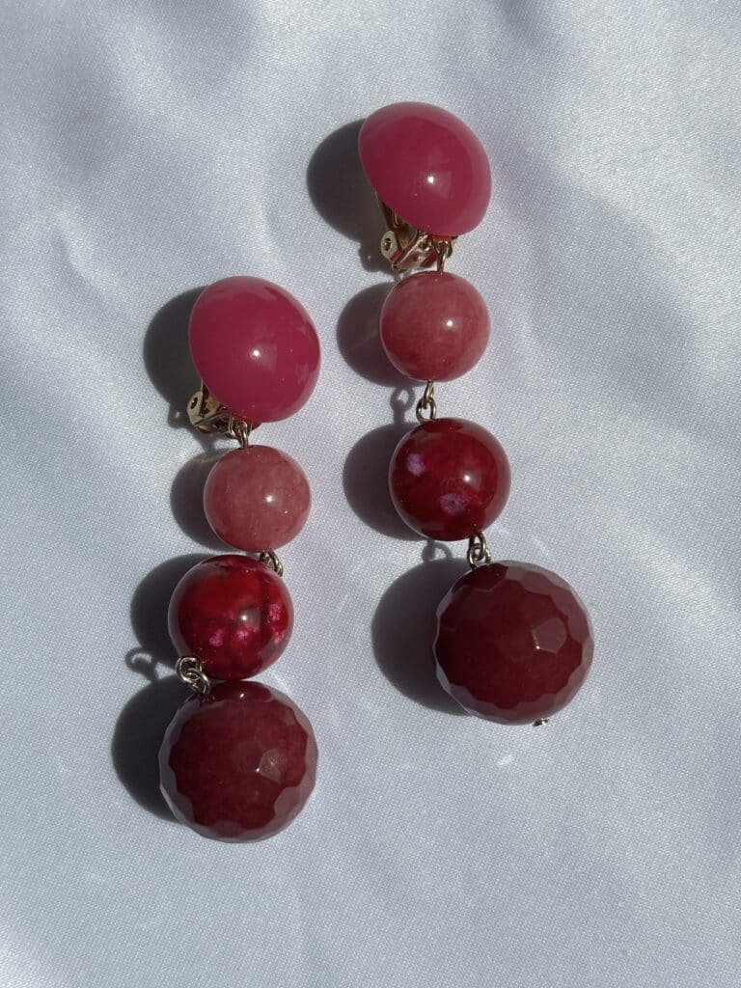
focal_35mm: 52
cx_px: 370
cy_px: 494
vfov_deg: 36.8
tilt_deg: -83.7
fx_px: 1484
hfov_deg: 28.0
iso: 40
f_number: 1.6
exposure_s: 1/5348
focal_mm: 5.96
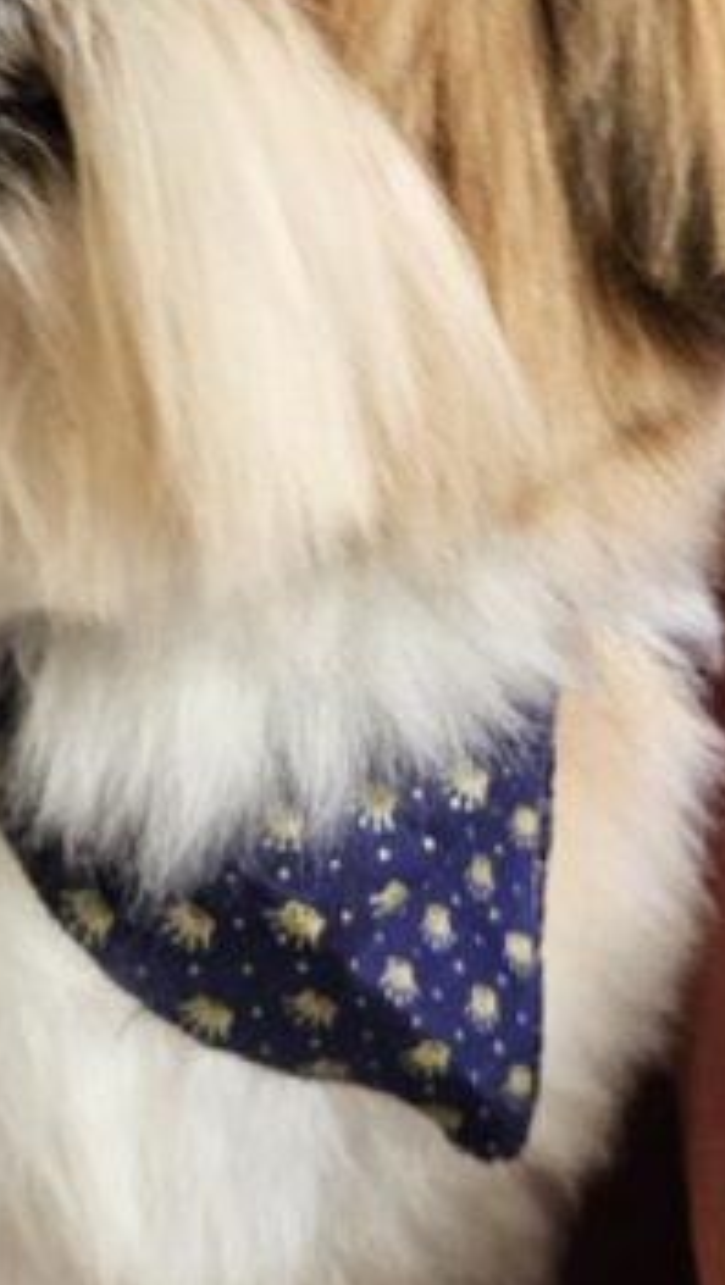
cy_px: 421
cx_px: 315
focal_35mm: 73
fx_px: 2489
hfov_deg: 16.6
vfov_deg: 28.7
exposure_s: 1/359
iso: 200
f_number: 1.8
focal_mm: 5.4
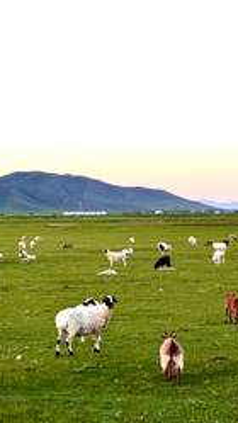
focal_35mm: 101
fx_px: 1134
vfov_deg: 21.2
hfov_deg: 12.0
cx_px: 109
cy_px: 216
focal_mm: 6.76
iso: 64
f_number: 1.78
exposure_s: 1/527
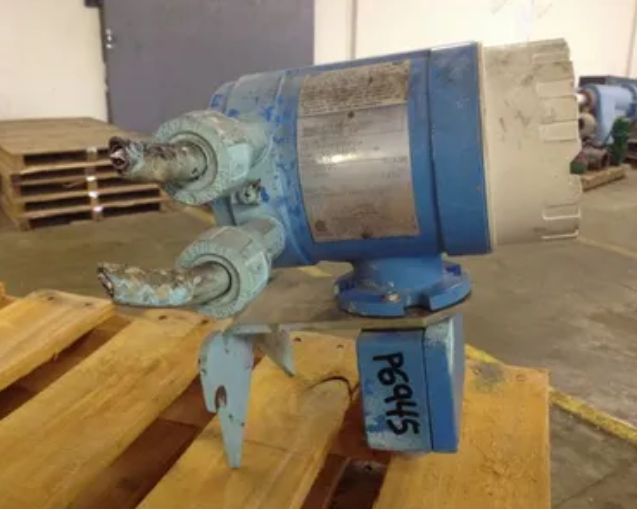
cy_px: 257
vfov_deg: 40.1
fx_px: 697
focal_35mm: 37
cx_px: 331
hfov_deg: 49.1
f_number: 2.4
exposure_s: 1/20
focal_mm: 4.28
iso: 125
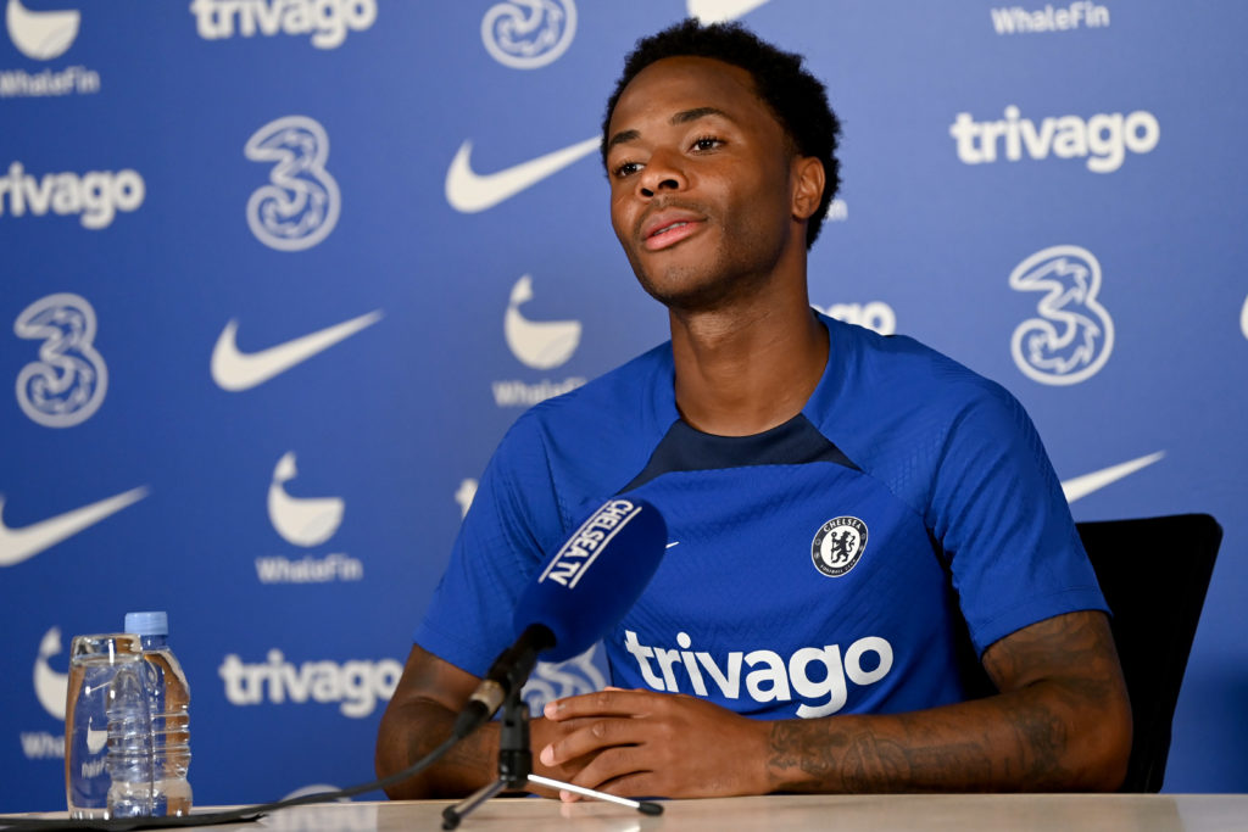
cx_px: 624
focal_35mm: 190
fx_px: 6587
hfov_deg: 10.8
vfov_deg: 7.2
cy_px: 416
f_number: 3.5
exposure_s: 1/400
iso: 2500
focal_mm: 190
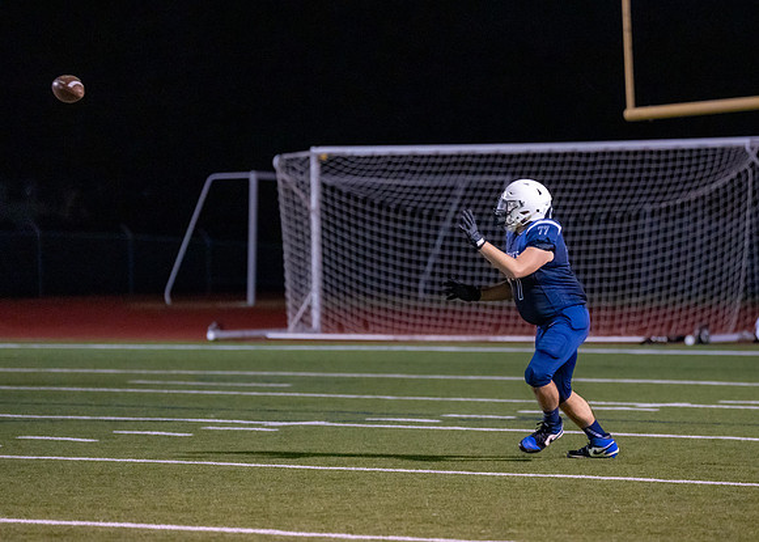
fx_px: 4577
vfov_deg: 6.8
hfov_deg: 9.5
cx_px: 476
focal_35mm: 212
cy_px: 322
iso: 6400
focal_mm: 152
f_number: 2.8
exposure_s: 1/1000
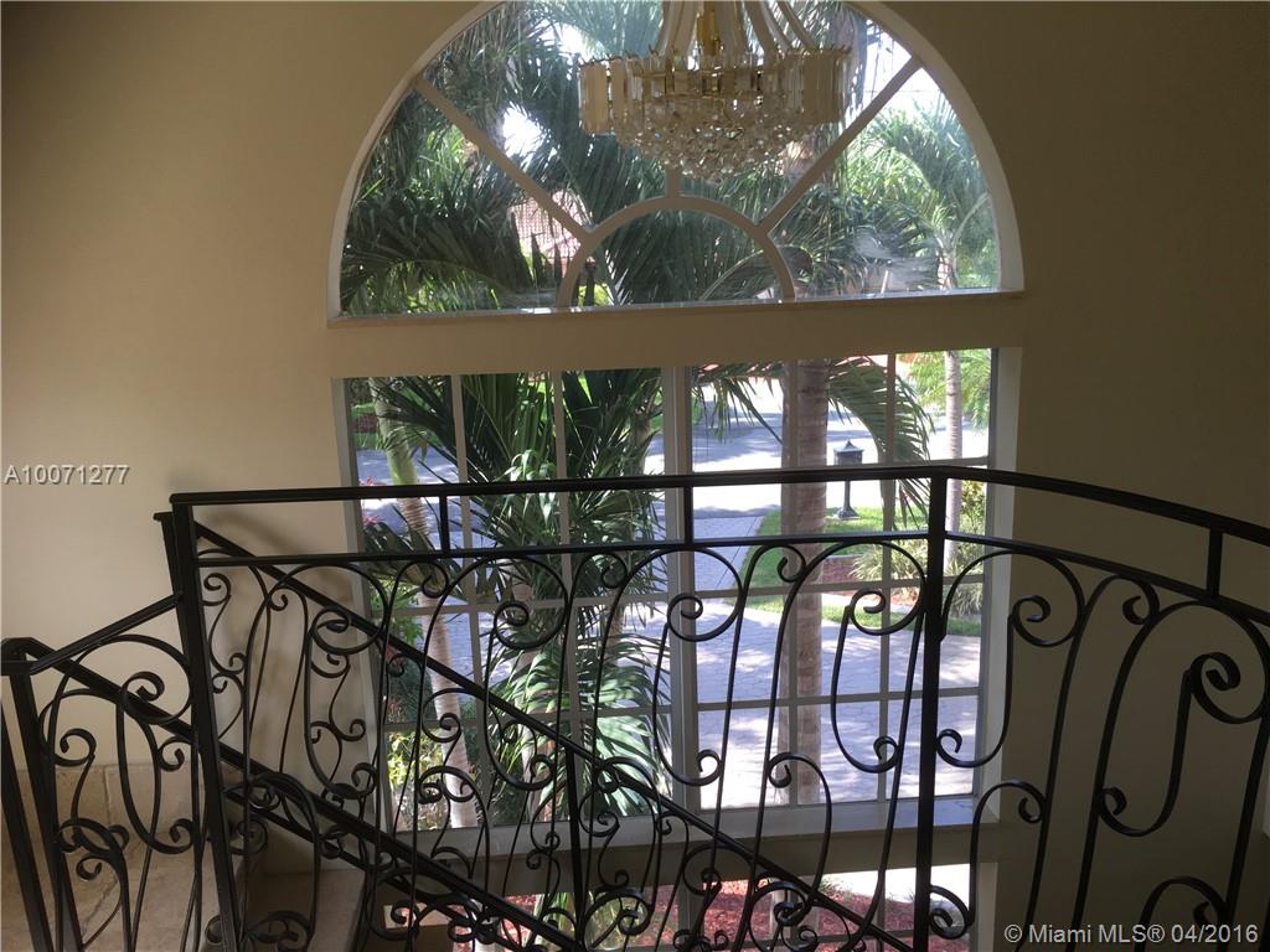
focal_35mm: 29
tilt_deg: -15.9
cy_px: 476
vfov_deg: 48.2
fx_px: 1064
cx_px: 635
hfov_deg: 61.7
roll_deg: +1.8
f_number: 2.2
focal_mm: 4.15
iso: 40
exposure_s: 1/120
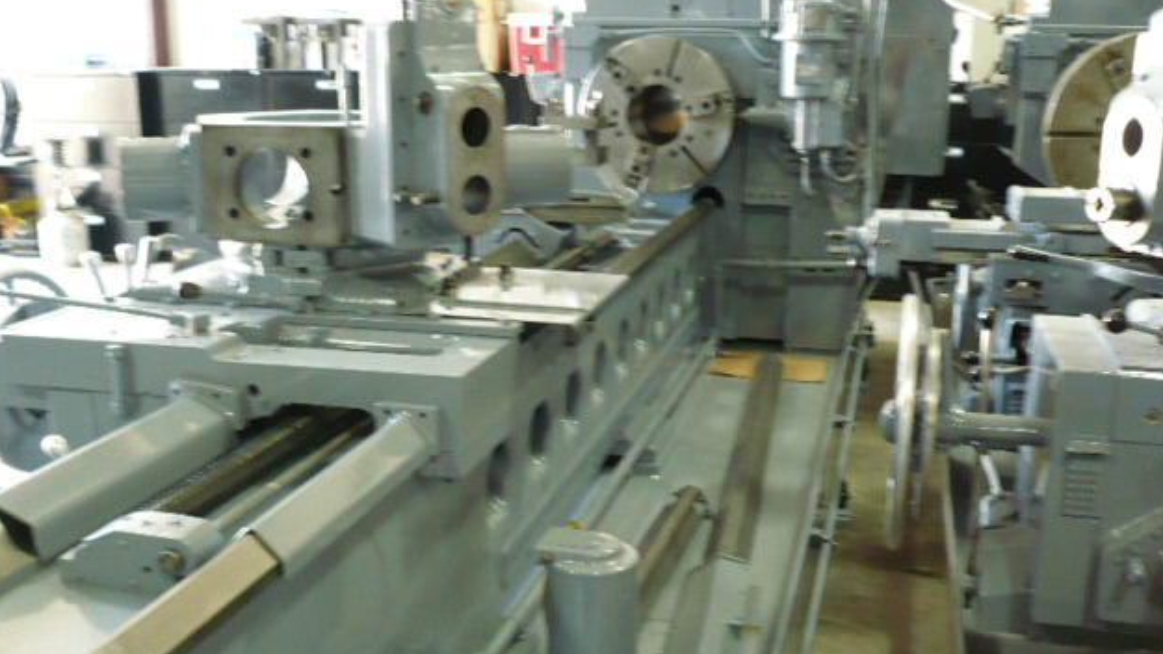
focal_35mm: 39
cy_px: 396
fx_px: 1203
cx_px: 589
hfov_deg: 51.6
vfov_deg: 30.3
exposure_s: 1/13
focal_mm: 5.8
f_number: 2.8
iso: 200
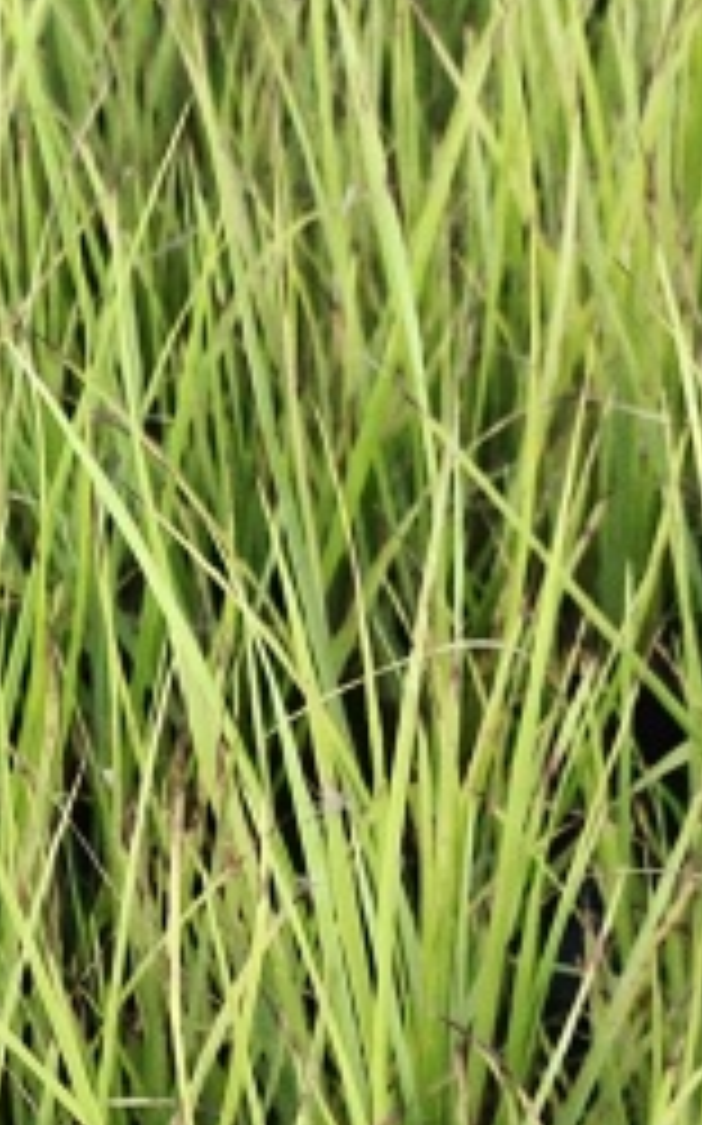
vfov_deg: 19.4
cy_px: 1141
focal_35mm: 104
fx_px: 3187
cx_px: -387
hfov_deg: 11.9
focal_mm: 4.76
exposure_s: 1/50
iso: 875
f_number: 1.79
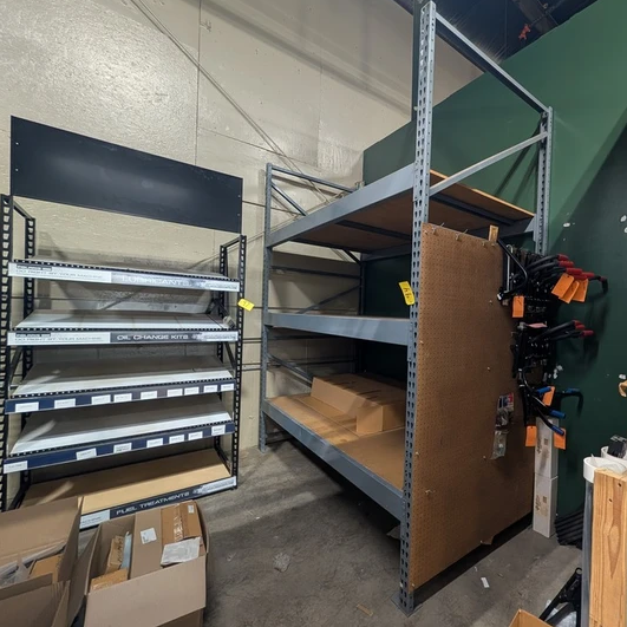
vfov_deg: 91.1
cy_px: 319
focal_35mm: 15
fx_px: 307
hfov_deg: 87.6
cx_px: 423
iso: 174
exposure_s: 1/60
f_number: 1.7
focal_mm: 2.02
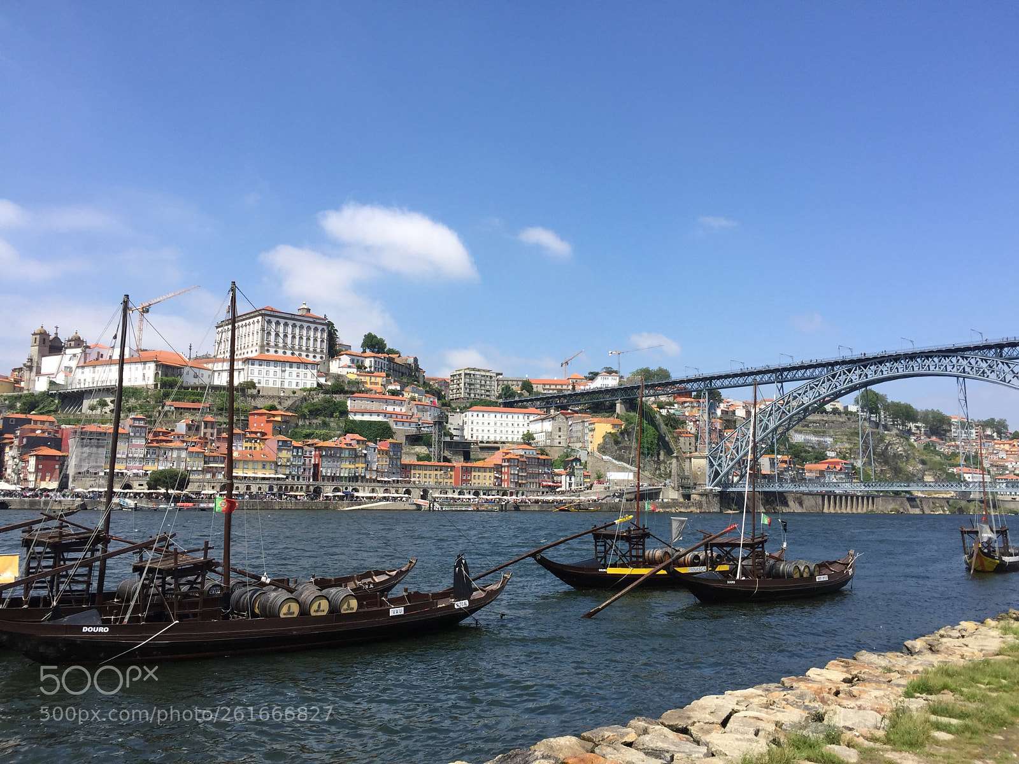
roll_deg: -1.5
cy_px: 382
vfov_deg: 48.2
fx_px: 854
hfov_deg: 61.7
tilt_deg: +7.5
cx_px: 510
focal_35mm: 29
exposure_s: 1/2083
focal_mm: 4.15
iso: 32
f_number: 2.2
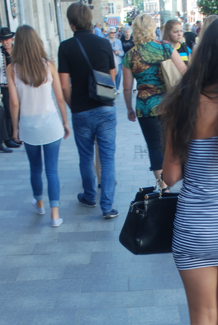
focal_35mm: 80
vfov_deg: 24.9
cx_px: 182
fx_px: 724
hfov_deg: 16.9
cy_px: 263
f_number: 6.3
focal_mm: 26
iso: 200
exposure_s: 1/60
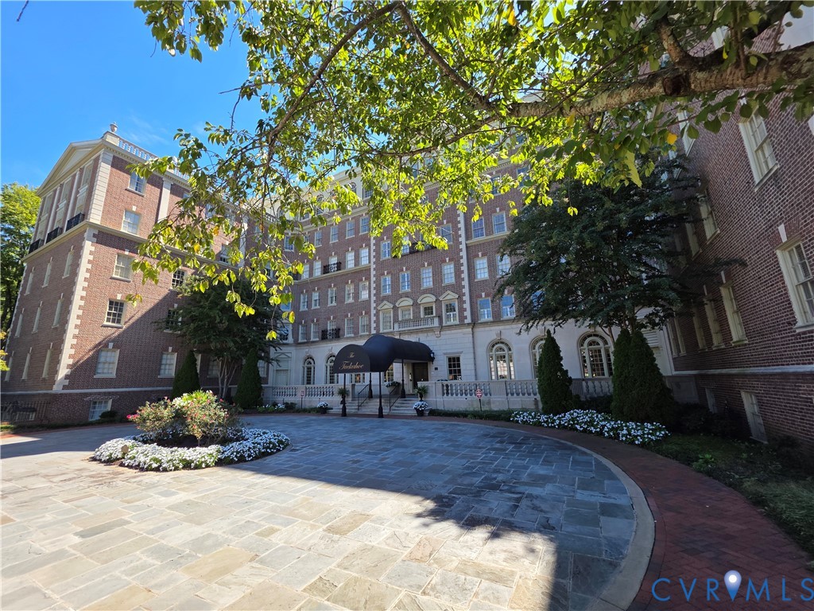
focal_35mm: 13
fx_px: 306
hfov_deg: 106.2
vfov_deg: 89.9
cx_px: 407
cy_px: 306
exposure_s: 1/640
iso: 40
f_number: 1.9
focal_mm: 2.2
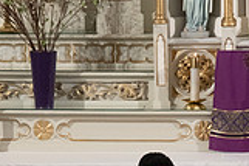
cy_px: 297
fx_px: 4477
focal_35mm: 648
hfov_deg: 3.2
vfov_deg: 2.1
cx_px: 234
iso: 4000
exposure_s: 1/60
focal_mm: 180
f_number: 10
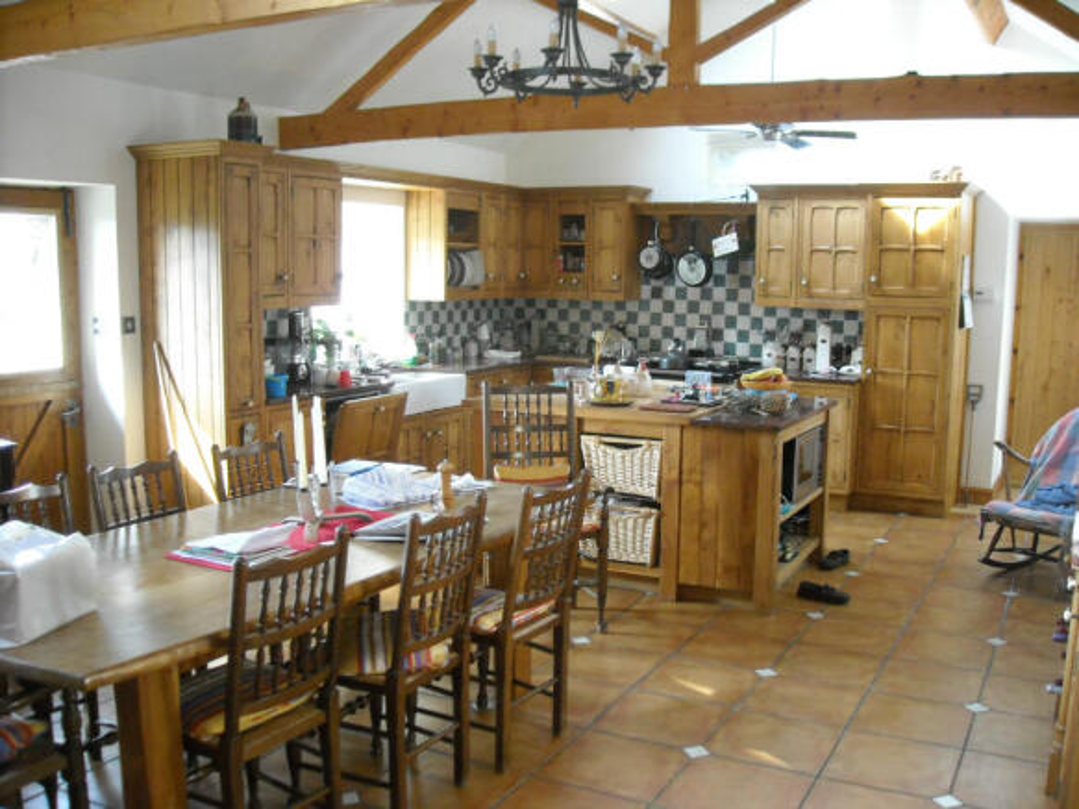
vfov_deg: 40.7
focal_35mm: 35
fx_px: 1091
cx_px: 540
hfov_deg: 52.6
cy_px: 404
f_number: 2.8
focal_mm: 5.7
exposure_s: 1/60
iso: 383
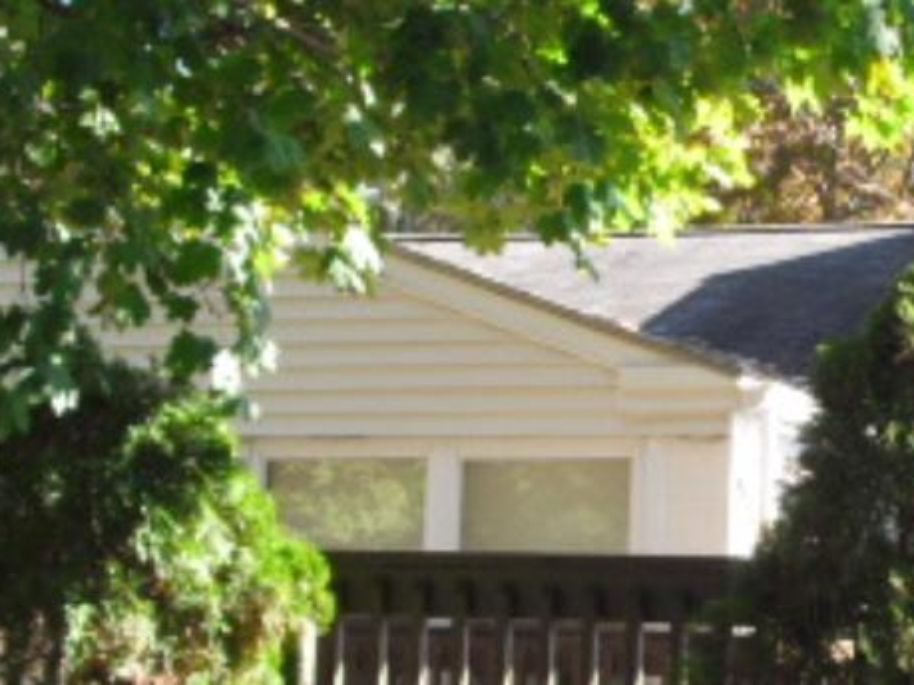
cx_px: 912
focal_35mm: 113
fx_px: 2983
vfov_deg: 13.1
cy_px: 502
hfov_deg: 17.0
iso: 100
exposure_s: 1/200
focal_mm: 6.3
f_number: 3.1
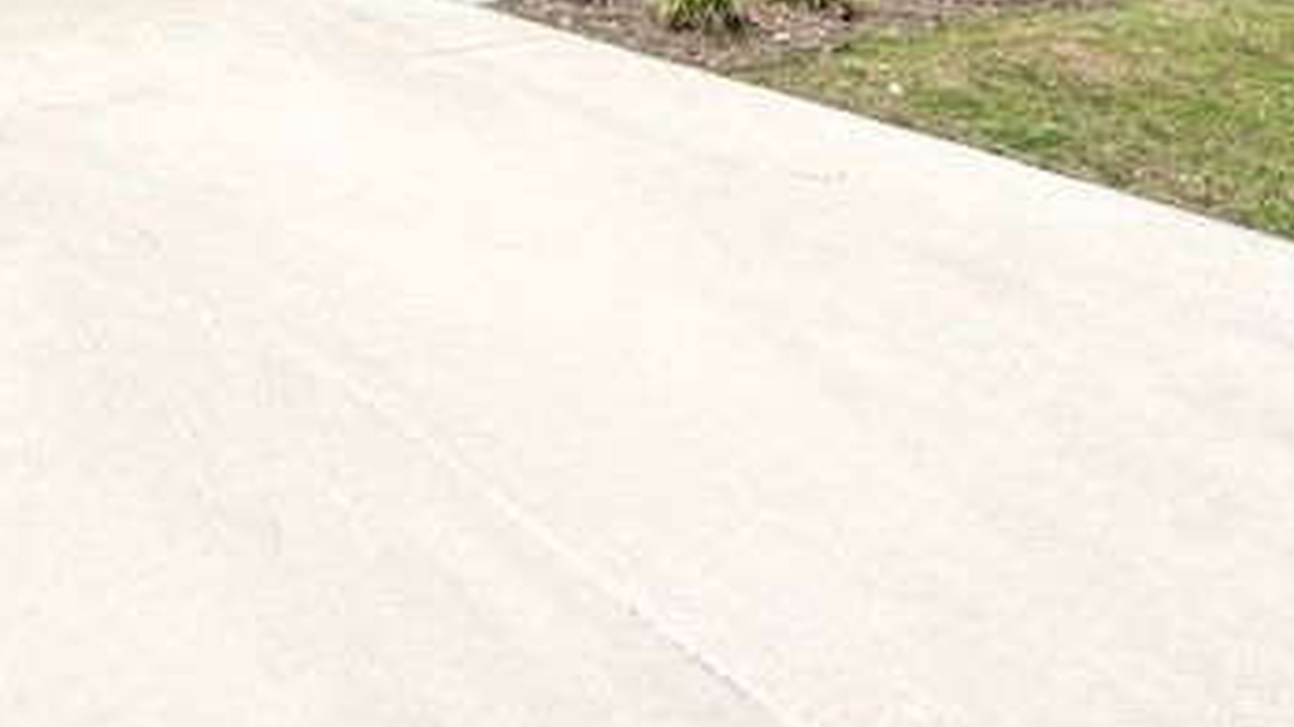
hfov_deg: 49.4
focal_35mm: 40
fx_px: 1372
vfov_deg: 25.4
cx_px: 404
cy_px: -224
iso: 200
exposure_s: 1/4000
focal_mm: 13
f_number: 8
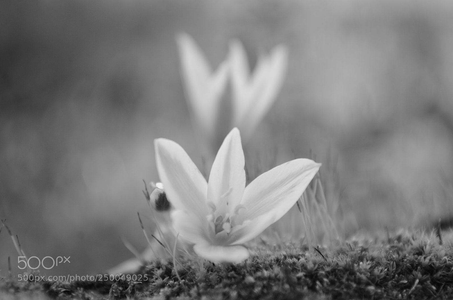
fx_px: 1036
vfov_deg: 16.5
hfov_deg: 24.7
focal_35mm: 82
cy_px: 150
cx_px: 226
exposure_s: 1/125
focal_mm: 55
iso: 250
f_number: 5.6
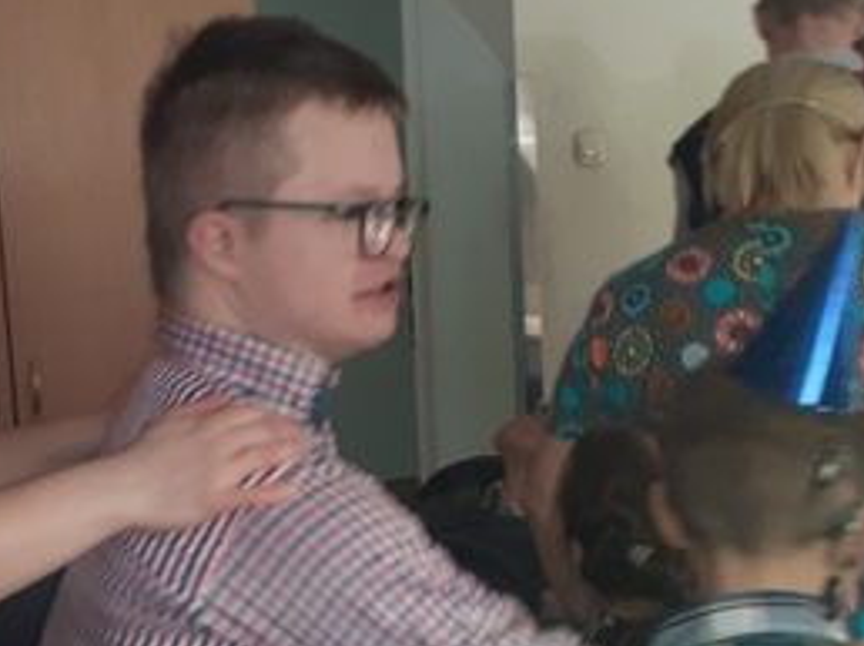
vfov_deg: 21.8
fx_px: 1671
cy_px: 442
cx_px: 127
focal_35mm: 67
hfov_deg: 28.2
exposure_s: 1/25
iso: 250
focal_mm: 3.6
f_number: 1.9
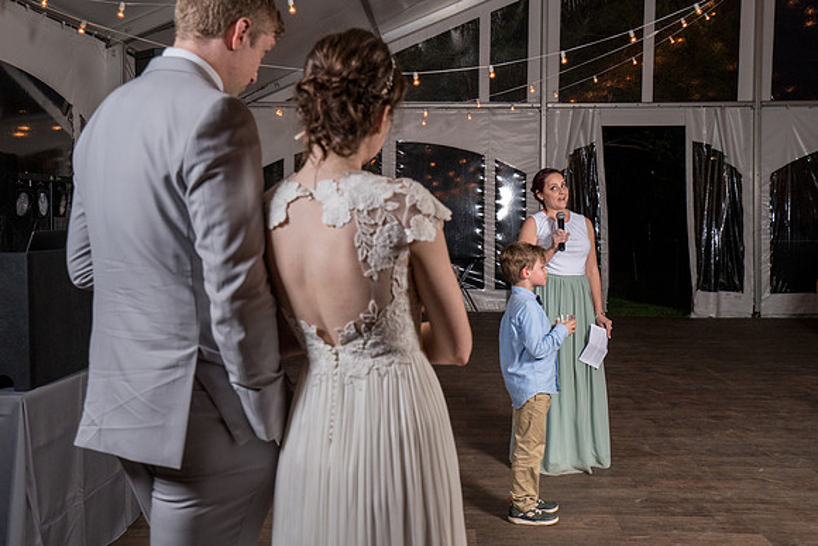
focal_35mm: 39
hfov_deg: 49.7
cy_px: 256
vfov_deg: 34.4
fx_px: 882
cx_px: 415
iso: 2000
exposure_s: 1/200
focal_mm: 35
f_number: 5
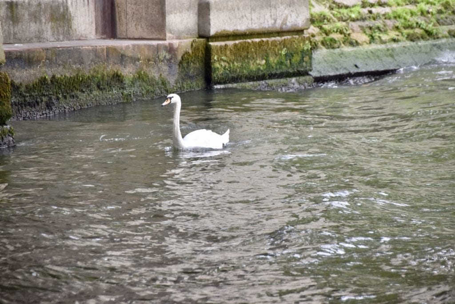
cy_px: 152
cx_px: 228
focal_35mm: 278
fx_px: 3508
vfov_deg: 5.0
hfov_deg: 7.4
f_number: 6.3
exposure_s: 1/320
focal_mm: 185
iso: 400
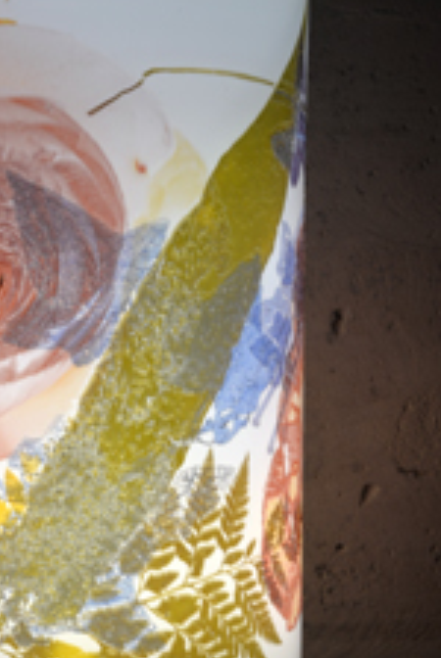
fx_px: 2290
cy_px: 358
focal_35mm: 125
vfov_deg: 16.4
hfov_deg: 10.9
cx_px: 60
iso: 200
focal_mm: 70
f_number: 22
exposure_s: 1/1.6
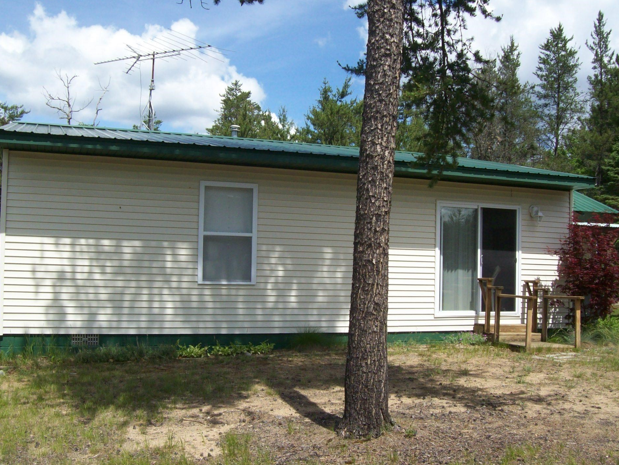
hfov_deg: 47.8
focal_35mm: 39
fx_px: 697
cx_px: 290
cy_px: 244
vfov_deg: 36.8
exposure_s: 1/493
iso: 80
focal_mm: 6
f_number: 4.8
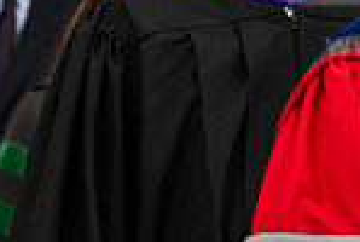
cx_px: 215
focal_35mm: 303
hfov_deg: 6.8
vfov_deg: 4.6
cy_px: 96
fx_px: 3036
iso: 1250
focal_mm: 78
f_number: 3.2
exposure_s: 1/200
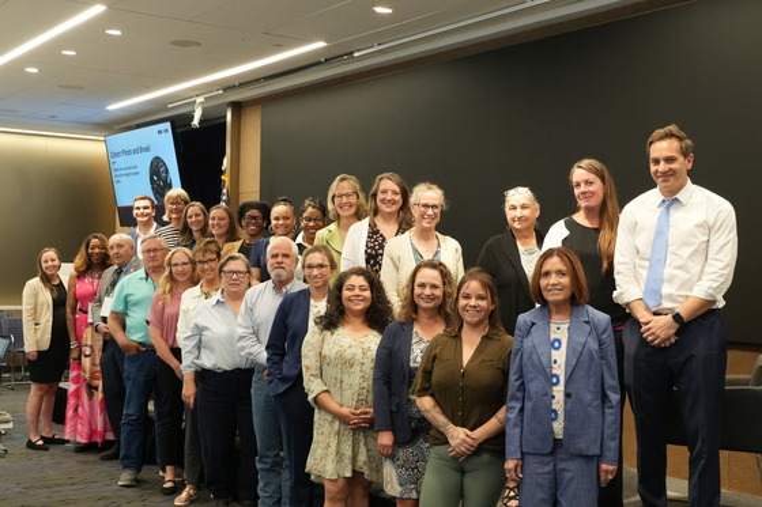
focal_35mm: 49
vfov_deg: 27.5
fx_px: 1037
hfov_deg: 40.4
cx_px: 381
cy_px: 254
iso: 2000
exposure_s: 1/50
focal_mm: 33
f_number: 7.1
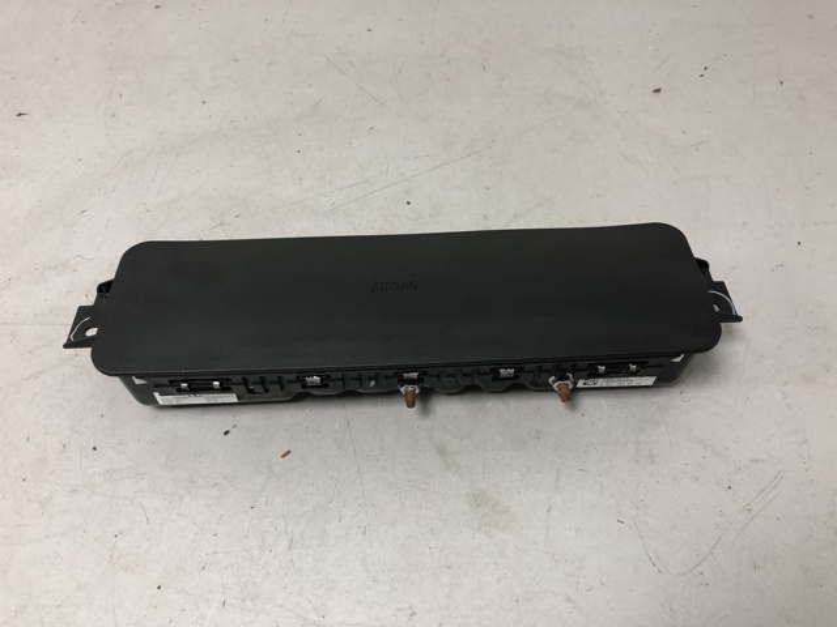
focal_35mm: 28
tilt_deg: -48.4
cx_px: 418
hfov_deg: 63.4
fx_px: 677
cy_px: 314
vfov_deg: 49.7
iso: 40
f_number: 1.8
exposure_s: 1/25
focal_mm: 4
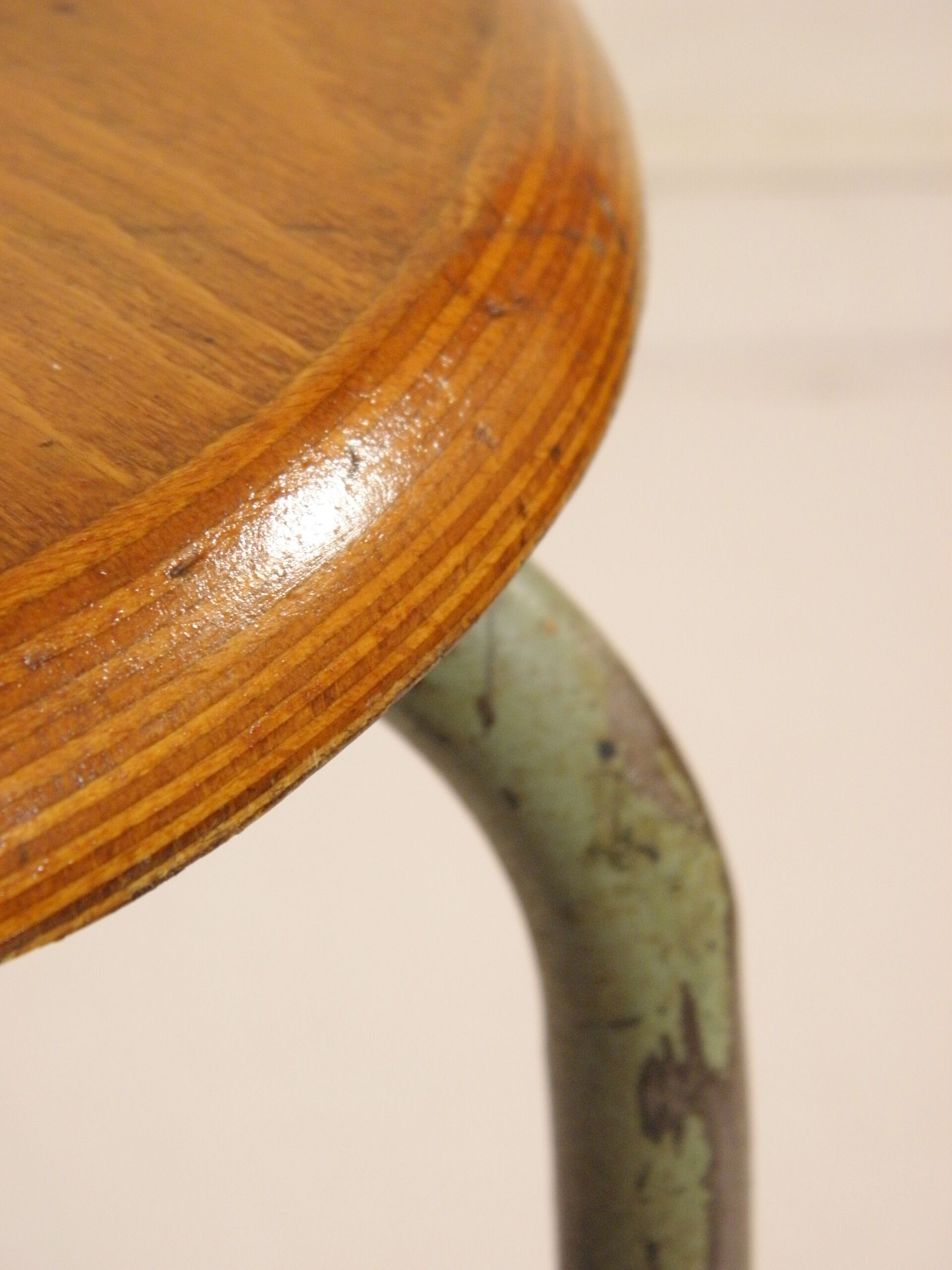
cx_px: 476
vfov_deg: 24.4
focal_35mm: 80
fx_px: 2934
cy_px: 635
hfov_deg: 18.4
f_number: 4.4
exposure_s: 1/20
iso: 200
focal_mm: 14.3
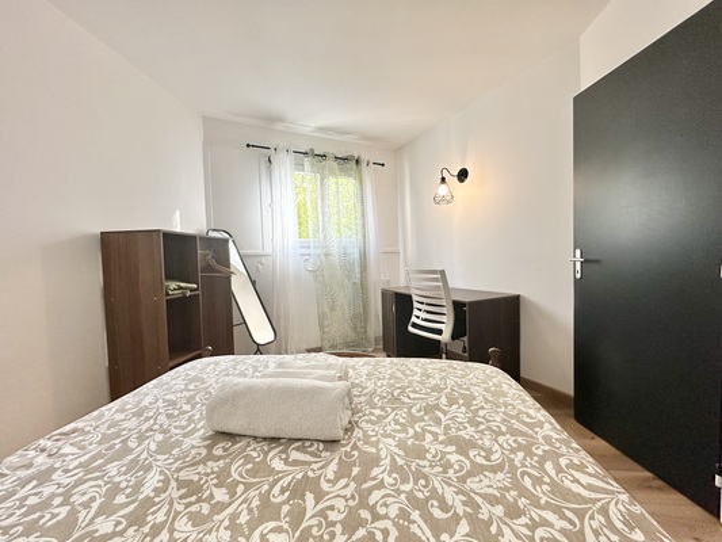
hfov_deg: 102.1
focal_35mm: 14
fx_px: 292
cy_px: 271
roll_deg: +1.6
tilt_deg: -1.8
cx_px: 361
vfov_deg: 85.7
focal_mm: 2.22
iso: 125
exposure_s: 1/100
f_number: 2.2
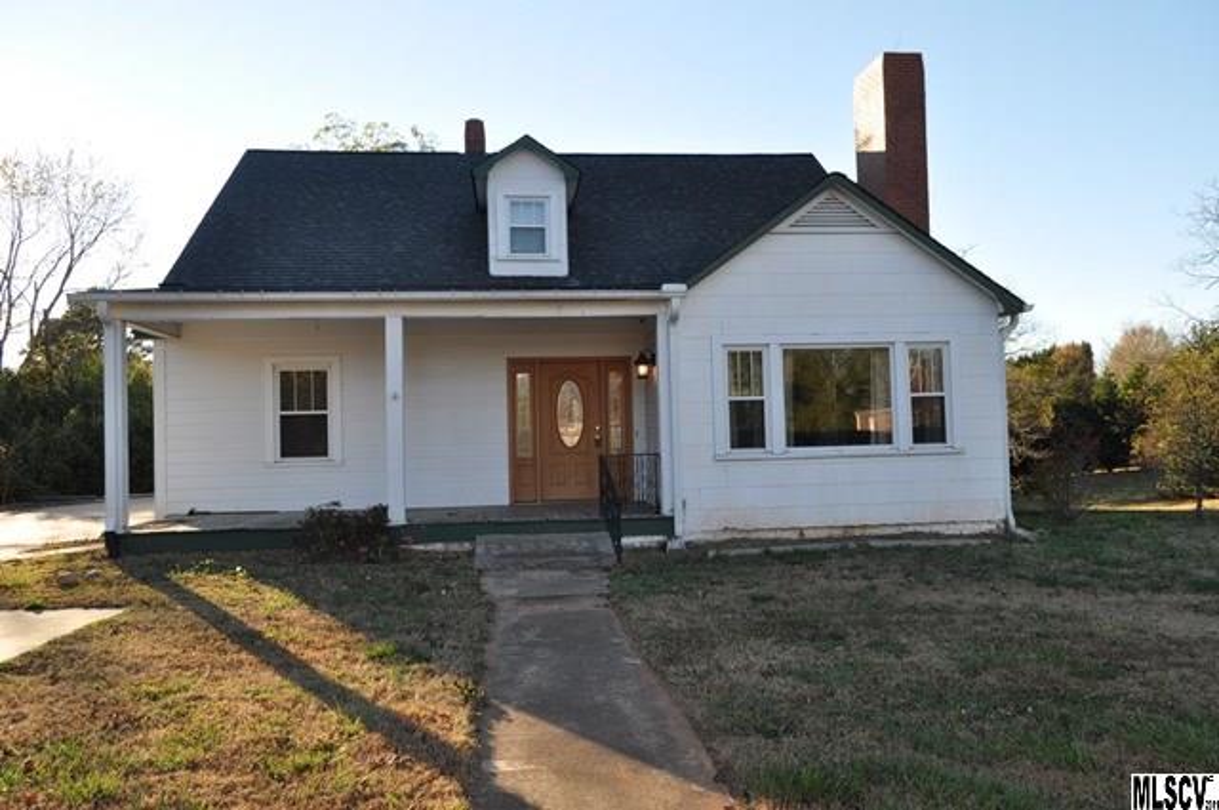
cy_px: 405
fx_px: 913
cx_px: 610
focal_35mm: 27
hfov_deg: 67.4
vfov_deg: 47.8
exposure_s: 1/200
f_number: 7.1
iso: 200
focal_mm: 18
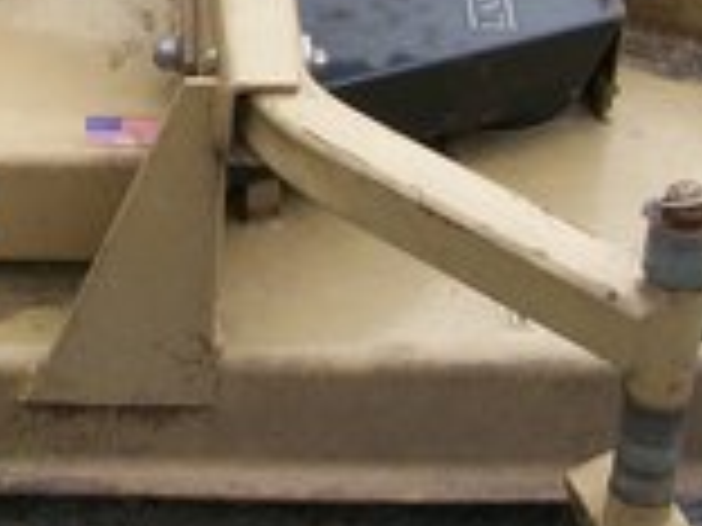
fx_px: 2474
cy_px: -18
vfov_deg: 12.0
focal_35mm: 122
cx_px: -202
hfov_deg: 15.4
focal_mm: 6.3
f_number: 3.1
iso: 83
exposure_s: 1/500
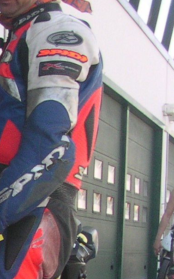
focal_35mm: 133
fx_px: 1010
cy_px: 333
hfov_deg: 9.2
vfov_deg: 15.2
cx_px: -180
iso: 100
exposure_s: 1/237
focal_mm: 5.6
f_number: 2.7
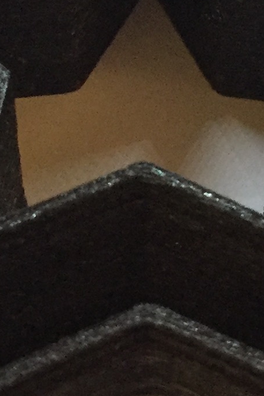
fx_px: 1584
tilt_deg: -56.3
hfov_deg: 9.5
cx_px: 163
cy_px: 137
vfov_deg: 14.2
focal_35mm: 144
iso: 250
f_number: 2.2
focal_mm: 4.15
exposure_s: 1/20
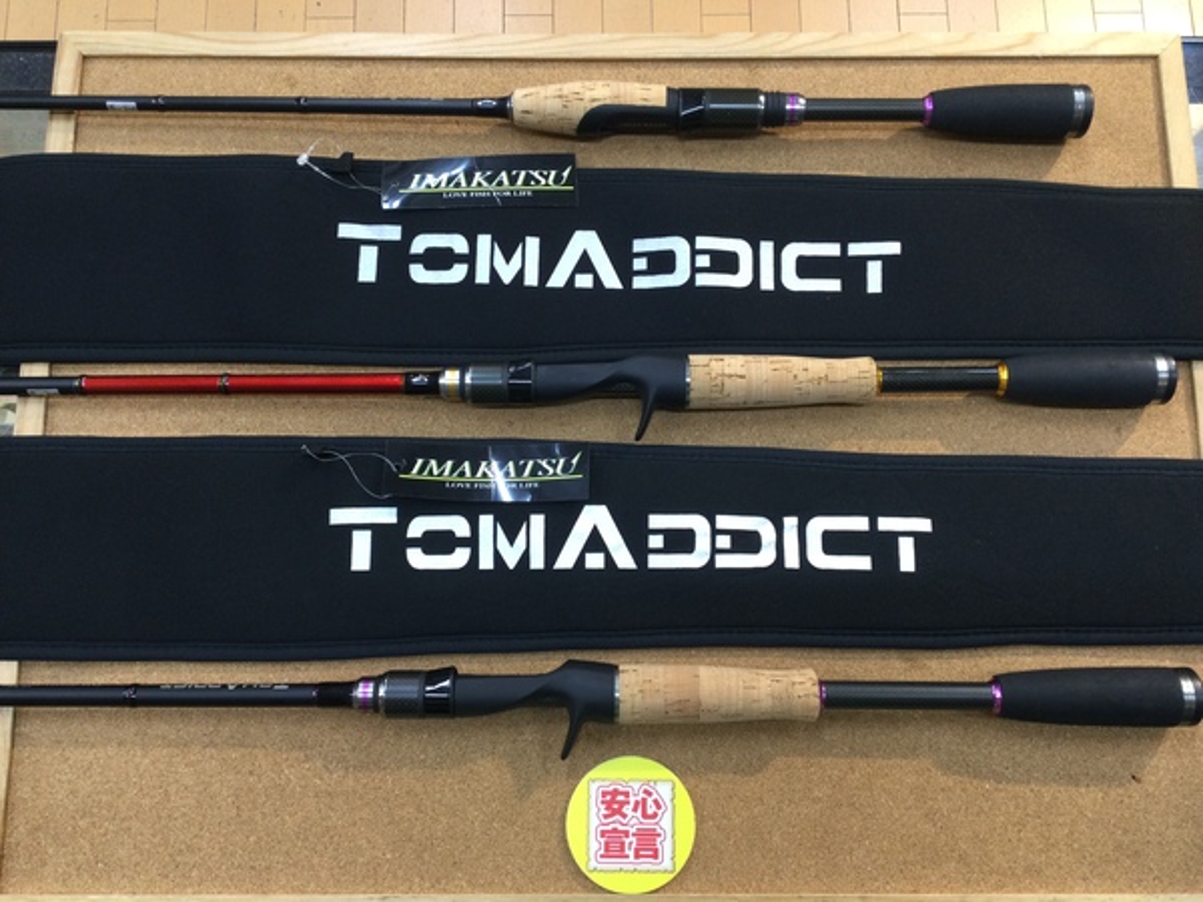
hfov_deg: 58.4
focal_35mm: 31
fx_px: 1077
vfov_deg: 45.4
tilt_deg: -79.2
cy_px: 451
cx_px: 602
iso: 50
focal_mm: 3.3
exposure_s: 1/30
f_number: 2.4
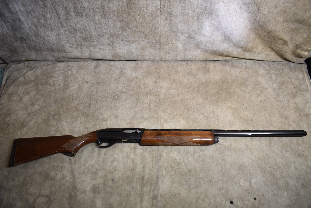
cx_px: 156
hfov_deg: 67.4
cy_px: 104
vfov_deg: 47.9
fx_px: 233
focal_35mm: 27
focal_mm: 18
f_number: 3.5
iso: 800
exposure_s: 1/200
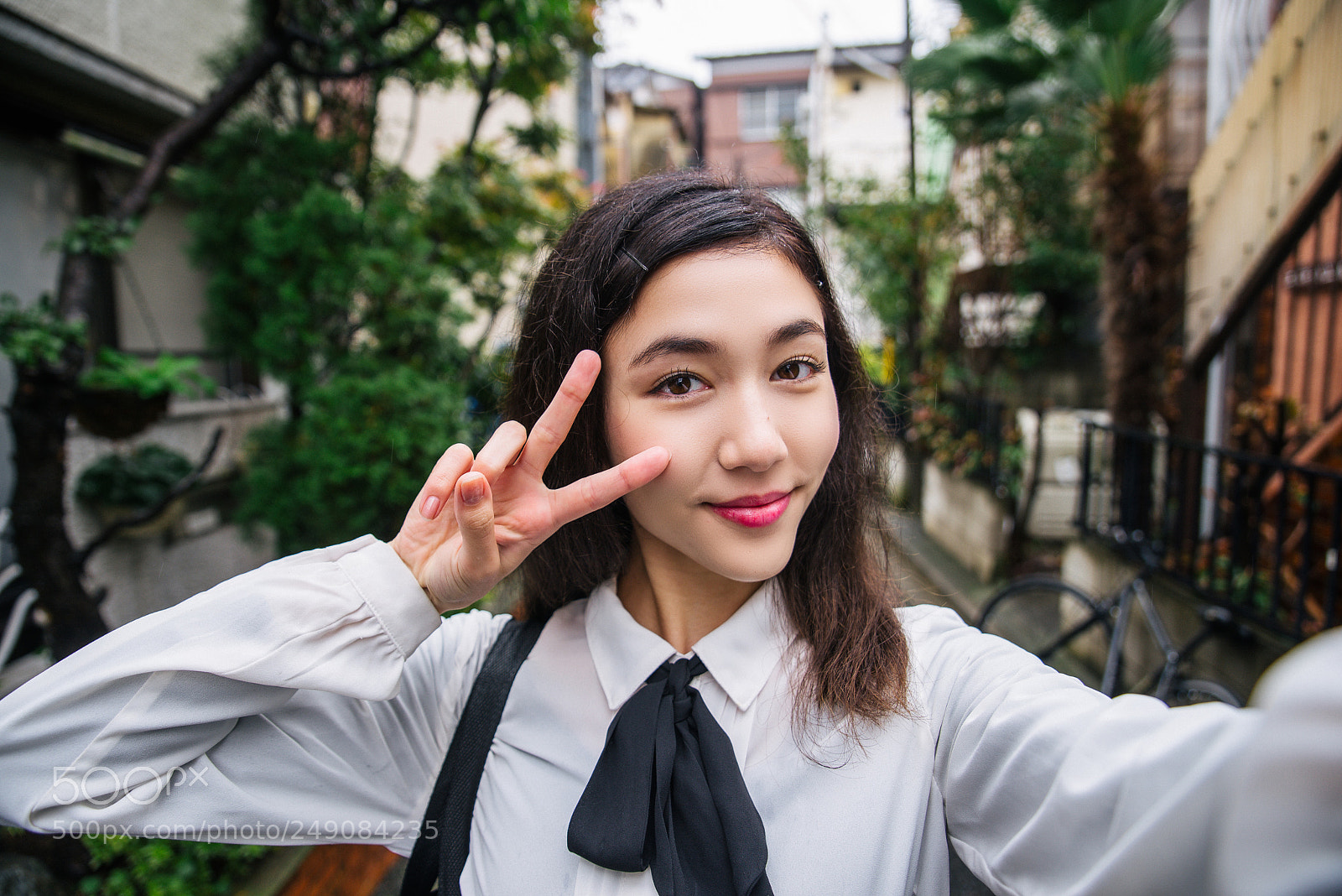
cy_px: 448
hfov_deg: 73.7
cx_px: 671
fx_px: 895
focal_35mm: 24
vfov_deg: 53.2
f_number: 3.2
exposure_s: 1/160
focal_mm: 24
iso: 125
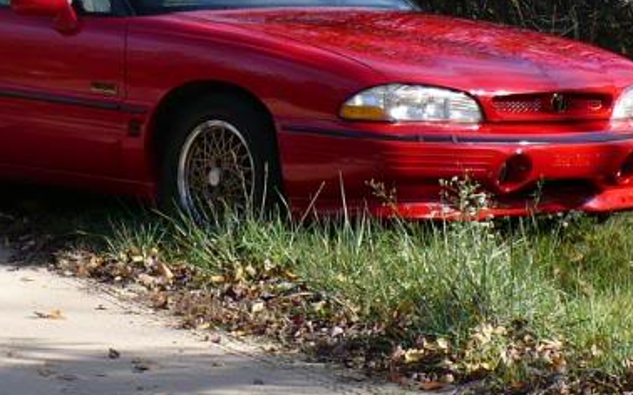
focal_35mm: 208
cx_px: 184
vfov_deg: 6.3
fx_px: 3587
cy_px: 87
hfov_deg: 10.1
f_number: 3.3
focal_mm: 12.9
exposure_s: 1/500
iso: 100
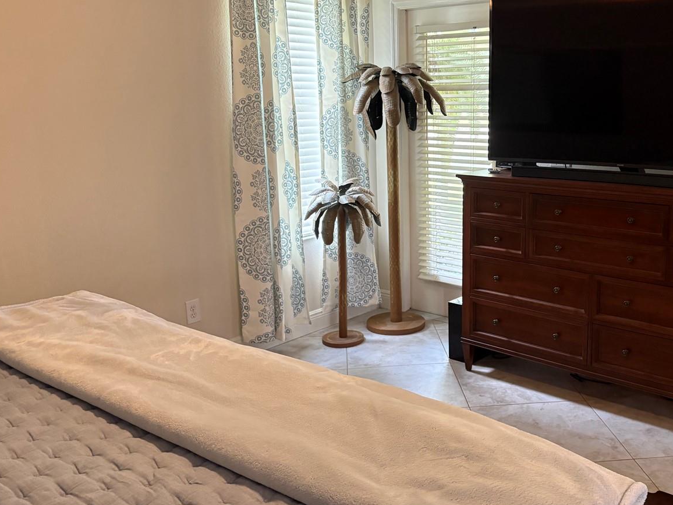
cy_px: 228
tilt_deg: -9.3
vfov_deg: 39.6
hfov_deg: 50.7
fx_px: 700
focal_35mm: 36
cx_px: 430
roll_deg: +0.7
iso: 250
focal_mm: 5.96
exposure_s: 1/60
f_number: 1.6
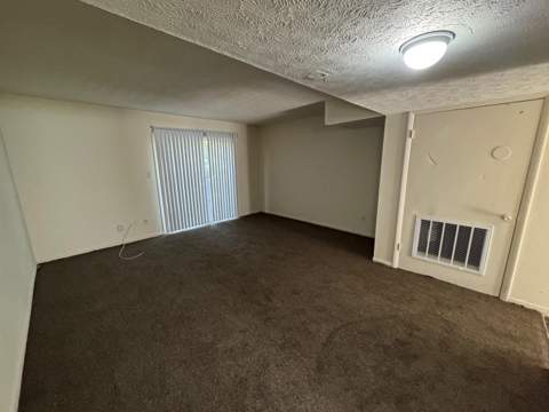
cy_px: 206
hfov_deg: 102.1
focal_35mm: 14
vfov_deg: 85.7
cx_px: 274
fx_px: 222
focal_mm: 2.22
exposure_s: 1/60
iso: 640
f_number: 2.2
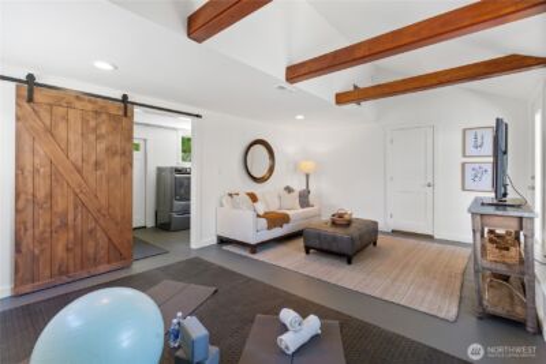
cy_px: 182
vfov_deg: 73.8
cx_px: 273
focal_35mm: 16
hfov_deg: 96.7
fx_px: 243
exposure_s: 1/6
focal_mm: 16
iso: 125
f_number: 8
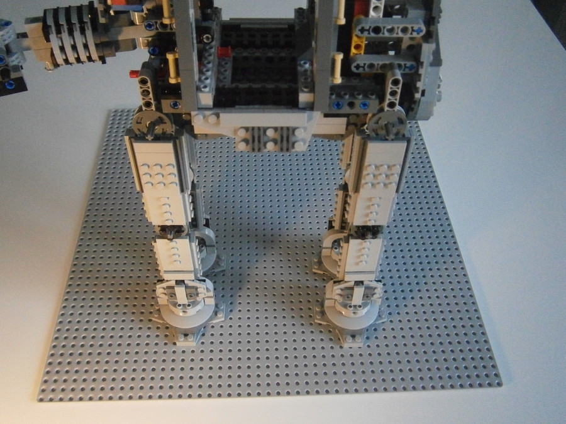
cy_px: 212
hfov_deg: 51.4
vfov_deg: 39.7
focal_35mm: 36
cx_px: 283
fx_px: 589
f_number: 3.1
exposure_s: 1/80
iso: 800
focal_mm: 6.4
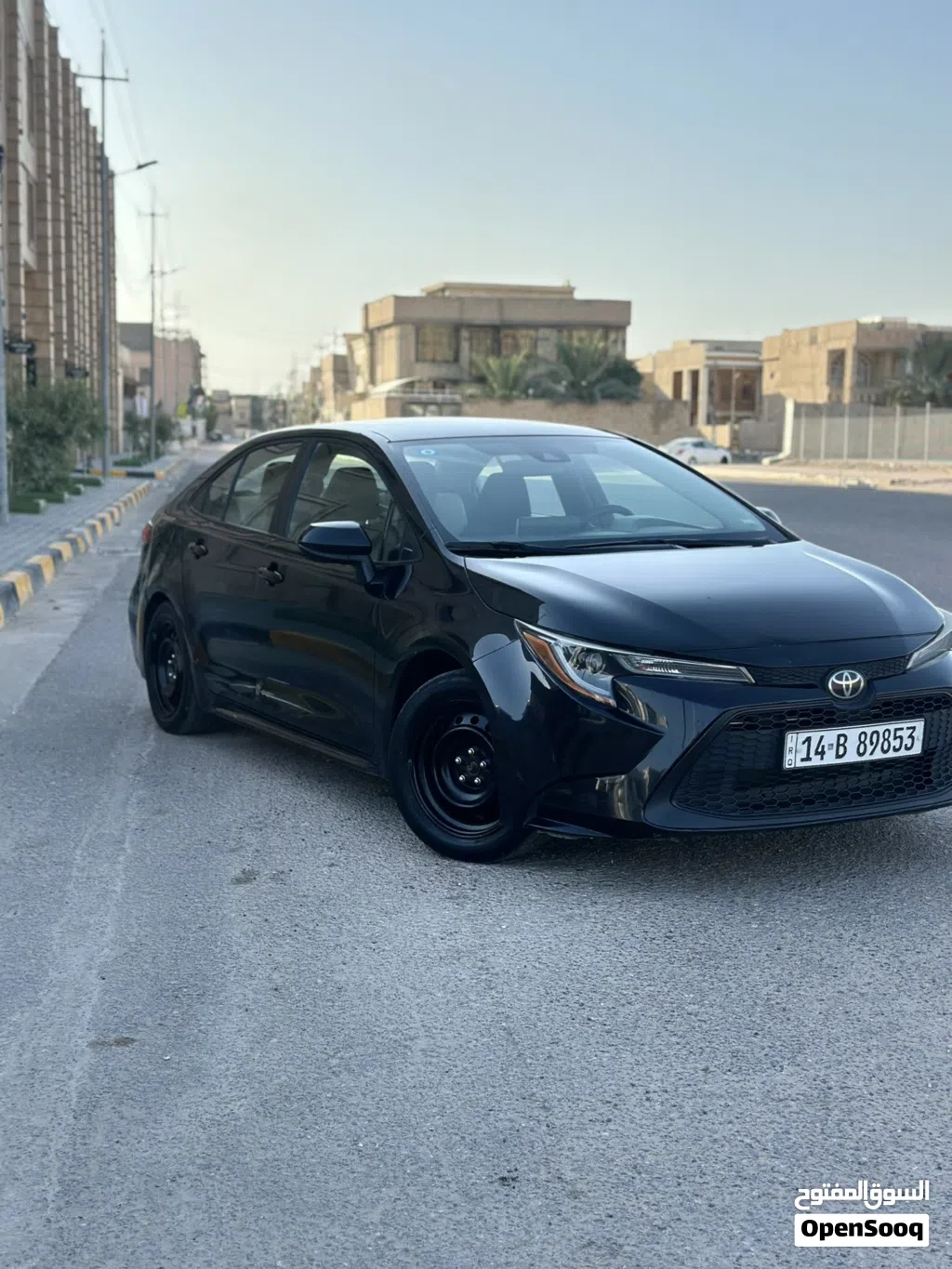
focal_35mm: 48
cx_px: 476
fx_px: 1760
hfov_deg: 30.3
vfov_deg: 39.7
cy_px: 634
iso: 100
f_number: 1.78
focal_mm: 6.86
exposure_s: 1/2732
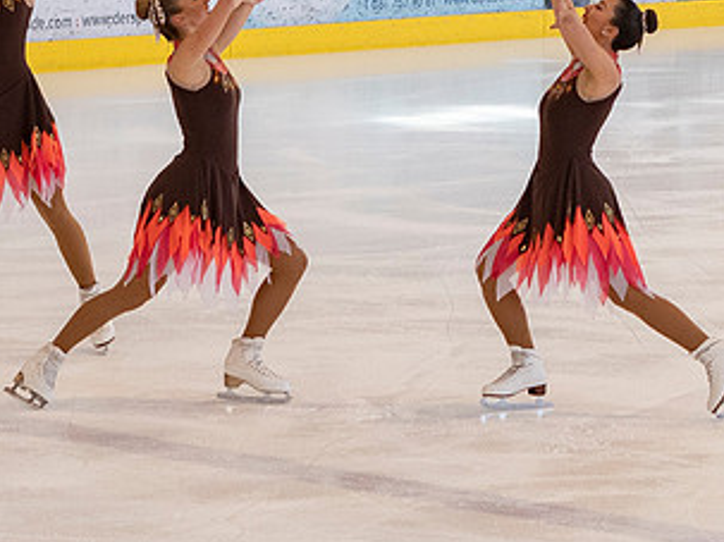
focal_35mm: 359
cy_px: 372
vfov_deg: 4.1
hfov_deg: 5.5
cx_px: 176
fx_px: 7506
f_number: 4
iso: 640
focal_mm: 70
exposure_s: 1/320
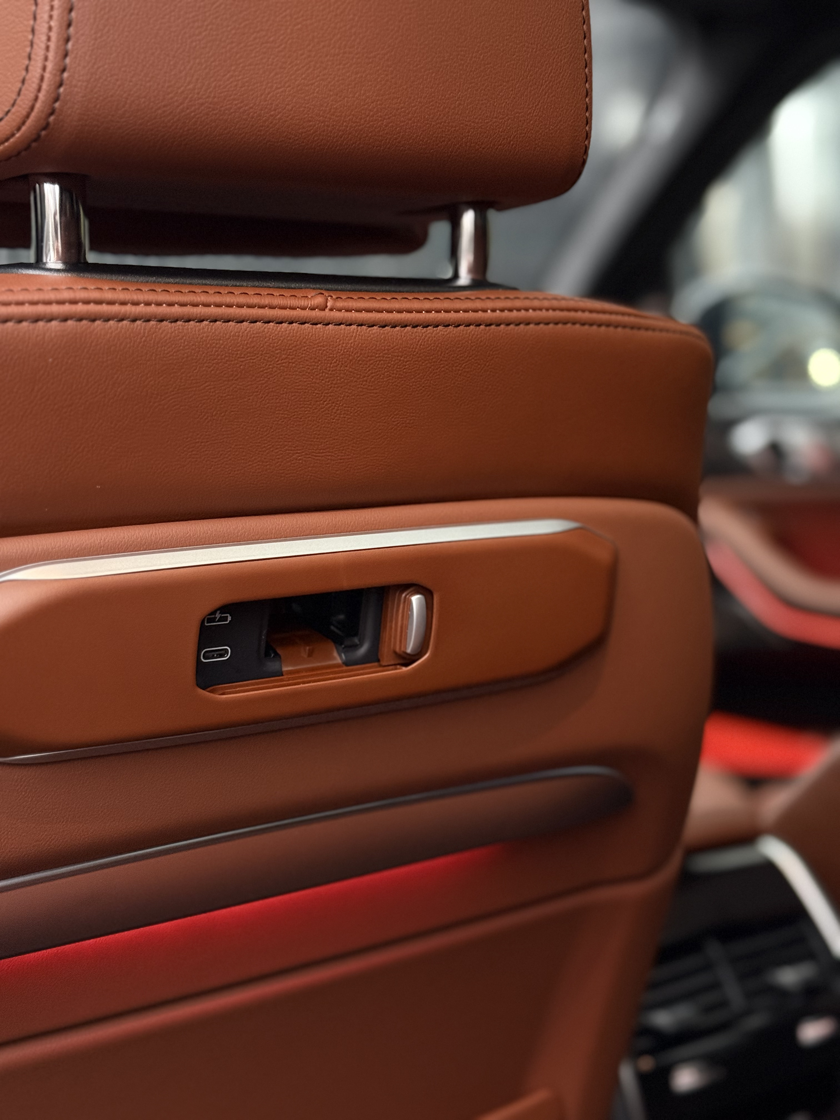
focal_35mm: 48
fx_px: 1553
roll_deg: -0.4
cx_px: 420
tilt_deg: -8.6
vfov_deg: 39.7
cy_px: 560
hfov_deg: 30.3
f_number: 1.78
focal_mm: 6.76
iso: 500
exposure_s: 1/35
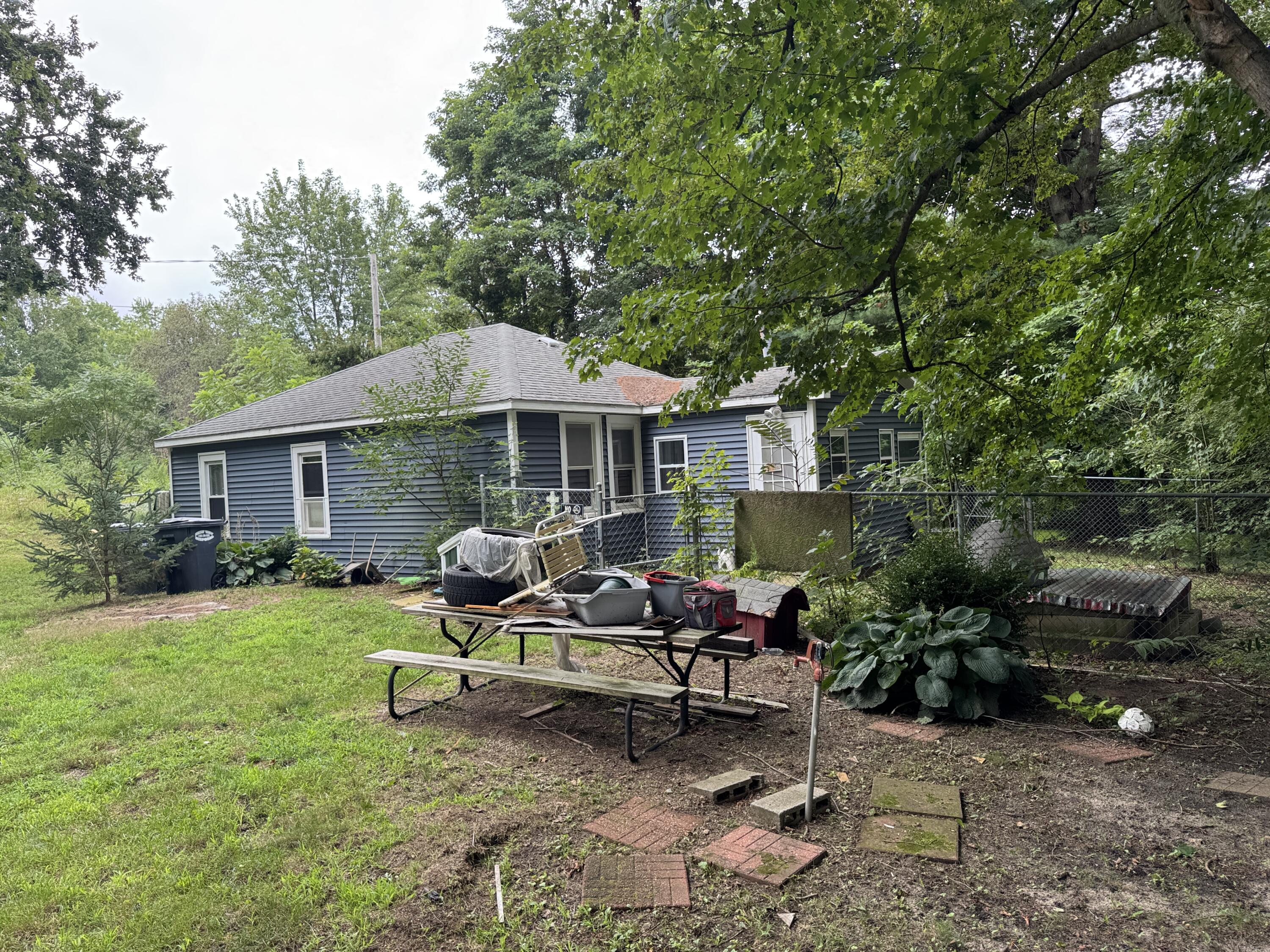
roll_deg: +2.3
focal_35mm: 24
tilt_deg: -0.7
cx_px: 635
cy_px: 476
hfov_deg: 71.6
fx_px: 881
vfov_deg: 56.8
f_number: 1.78
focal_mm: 6.76
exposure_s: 1/265
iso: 64
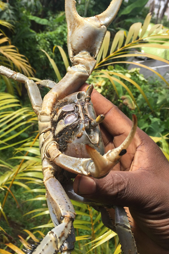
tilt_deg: -28.6
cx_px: 62
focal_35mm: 38
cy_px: 114
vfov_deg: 50.6
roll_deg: -8.1
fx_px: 267
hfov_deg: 34.8
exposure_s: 1/824
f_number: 2.2
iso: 32
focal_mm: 4.15
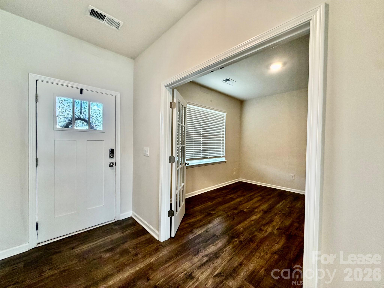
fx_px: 155
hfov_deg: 102.1
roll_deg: -0.2
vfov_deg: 85.7
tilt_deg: -1.1
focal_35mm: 14
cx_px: 192
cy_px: 144
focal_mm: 2.22
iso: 200
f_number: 2.2
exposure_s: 1/60
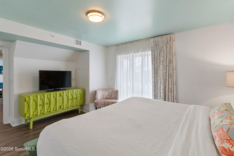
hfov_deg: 93.3
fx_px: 111
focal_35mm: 17
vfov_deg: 70.5
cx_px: 117
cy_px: 78
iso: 250
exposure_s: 1/20
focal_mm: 17
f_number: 8
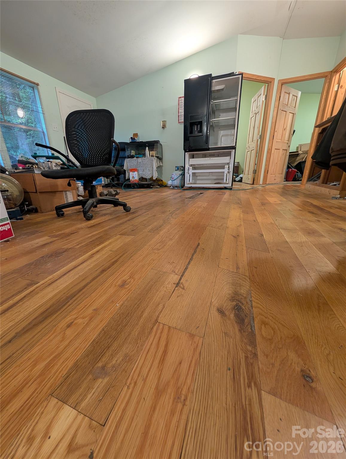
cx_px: 173
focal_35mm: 12
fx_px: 159
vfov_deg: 110.4
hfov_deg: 94.7
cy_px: 230
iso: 120
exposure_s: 1/30
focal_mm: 2.02
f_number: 1.7
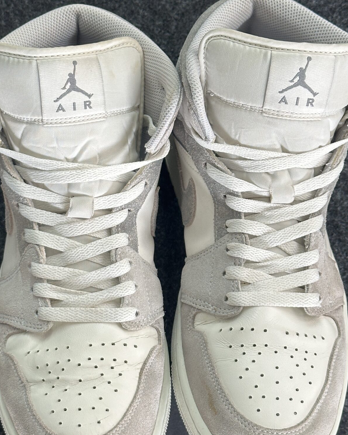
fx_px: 1043
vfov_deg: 23.5
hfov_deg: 18.9
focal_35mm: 81
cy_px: 258
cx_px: 145
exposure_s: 1/50
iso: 64
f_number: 1.78
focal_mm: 6.86
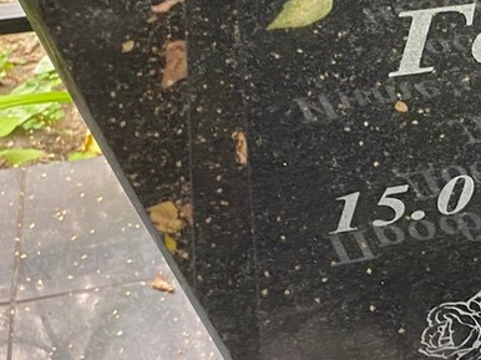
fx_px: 1347
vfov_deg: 15.1
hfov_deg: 18.2
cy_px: 69
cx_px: 708
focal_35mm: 97
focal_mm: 4.25
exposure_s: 1/71
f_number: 1.8
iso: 125
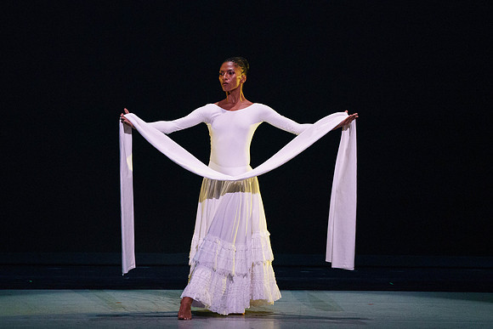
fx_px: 6182
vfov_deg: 3.0
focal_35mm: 451
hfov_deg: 4.6
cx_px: 238
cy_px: 134
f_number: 6.3
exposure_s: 1/400
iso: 8000
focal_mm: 352
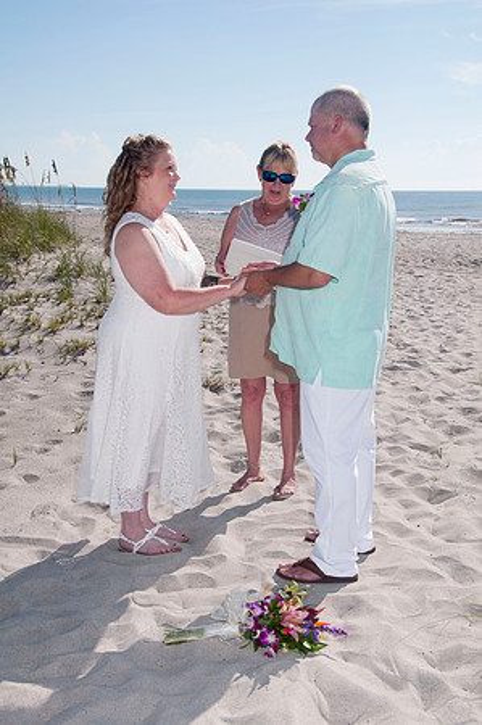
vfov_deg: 41.2
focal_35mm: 48
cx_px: 241
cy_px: 362
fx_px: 966
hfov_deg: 28.0
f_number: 11
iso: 100
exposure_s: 1/250
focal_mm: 32
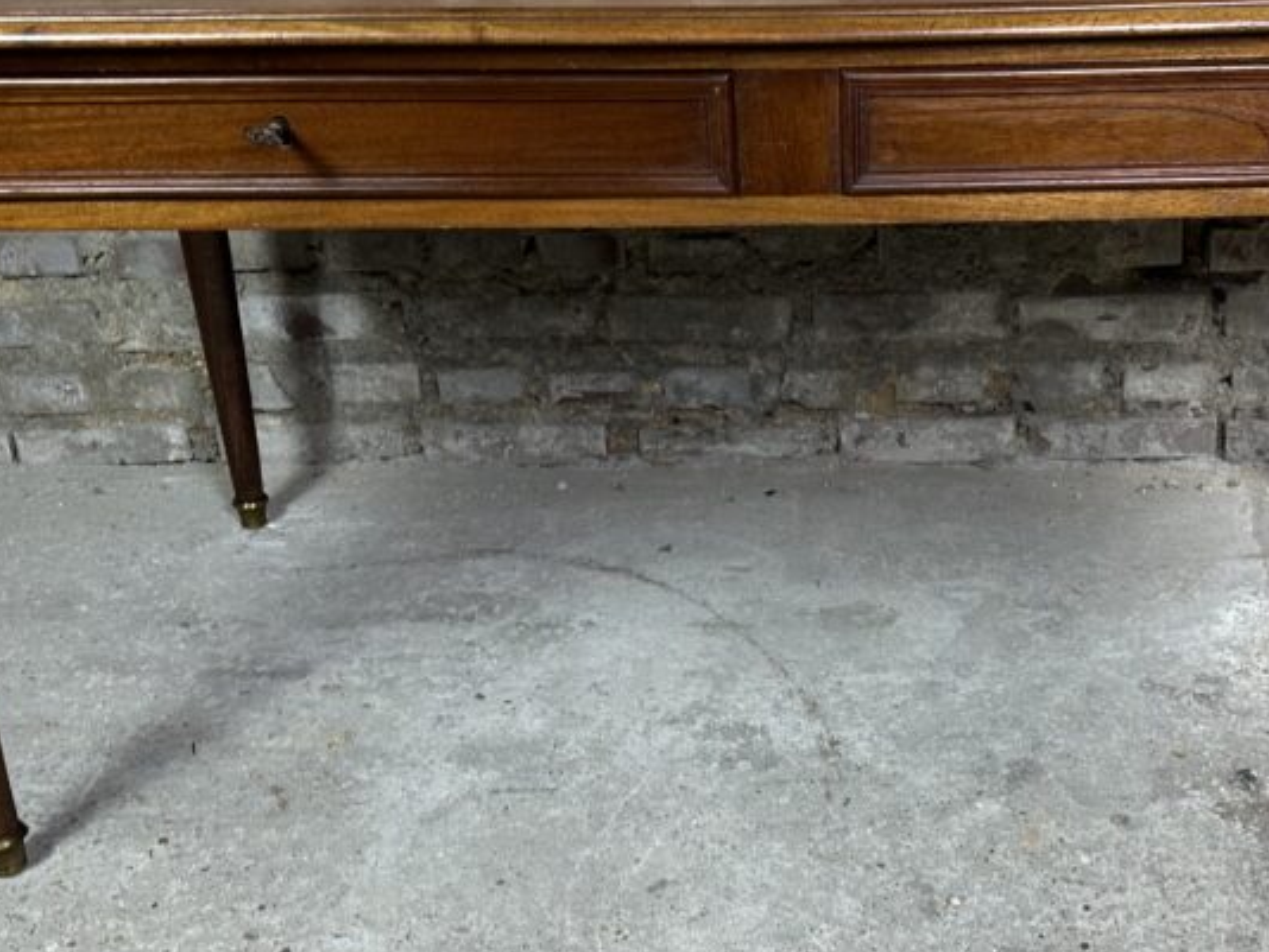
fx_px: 1687
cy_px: 392
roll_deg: +0.7
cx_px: 858
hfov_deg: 40.6
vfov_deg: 31.5
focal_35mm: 46
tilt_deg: -22.5
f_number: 1.78
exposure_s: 1/50
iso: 160
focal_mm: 6.86
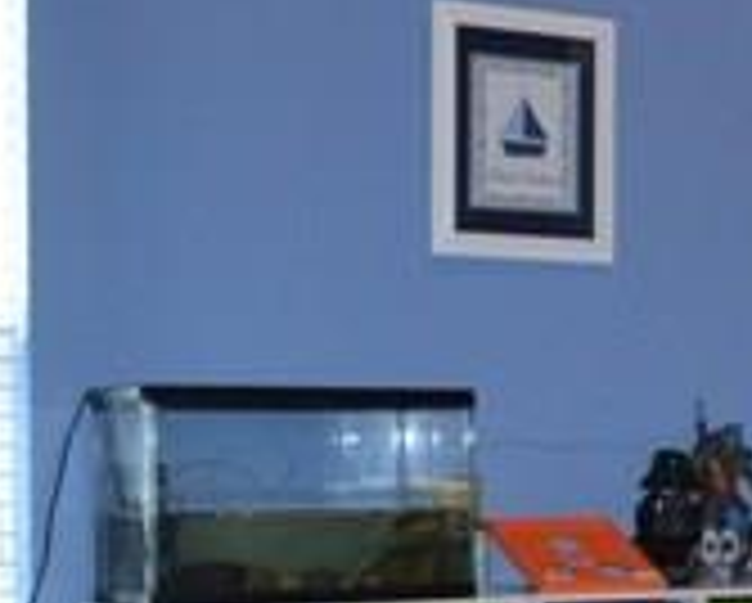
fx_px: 2161
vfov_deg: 15.7
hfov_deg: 18.5
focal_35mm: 97
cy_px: 520
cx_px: 937
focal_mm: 18
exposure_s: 1/60
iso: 2000
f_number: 3.5
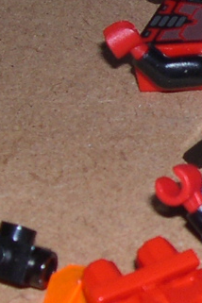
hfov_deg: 6.1
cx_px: 428
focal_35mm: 218
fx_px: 1835
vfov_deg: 9.4
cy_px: 131
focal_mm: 9
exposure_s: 1/60
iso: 100
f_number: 8
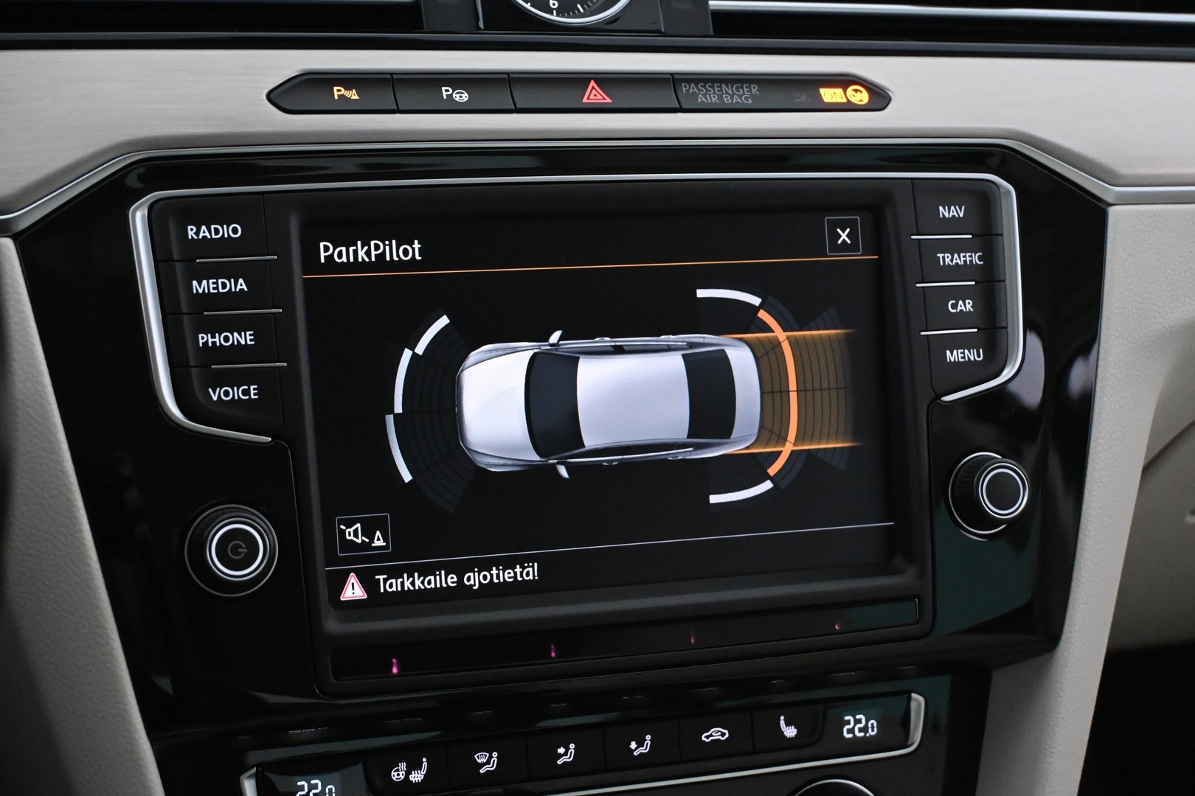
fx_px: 1942
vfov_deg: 23.2
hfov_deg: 34.2
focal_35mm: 58
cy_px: 398
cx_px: 598
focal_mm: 39
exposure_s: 1/60
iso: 6400
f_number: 5.6
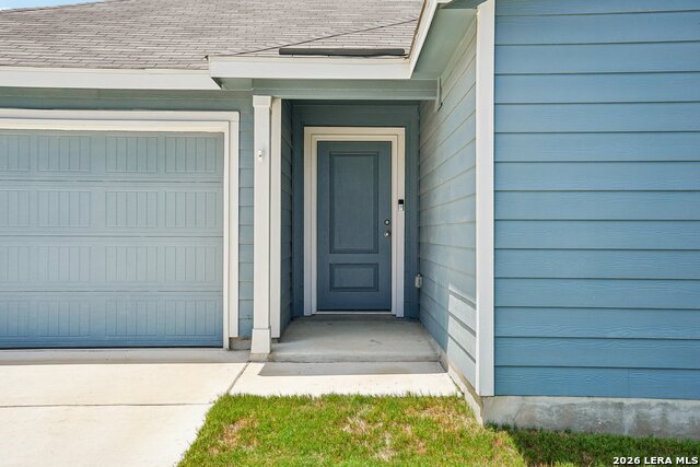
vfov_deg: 37.9
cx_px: 350
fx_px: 681
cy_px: 234
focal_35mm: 35
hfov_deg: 54.4
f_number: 8
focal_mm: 35
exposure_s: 1/400
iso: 200
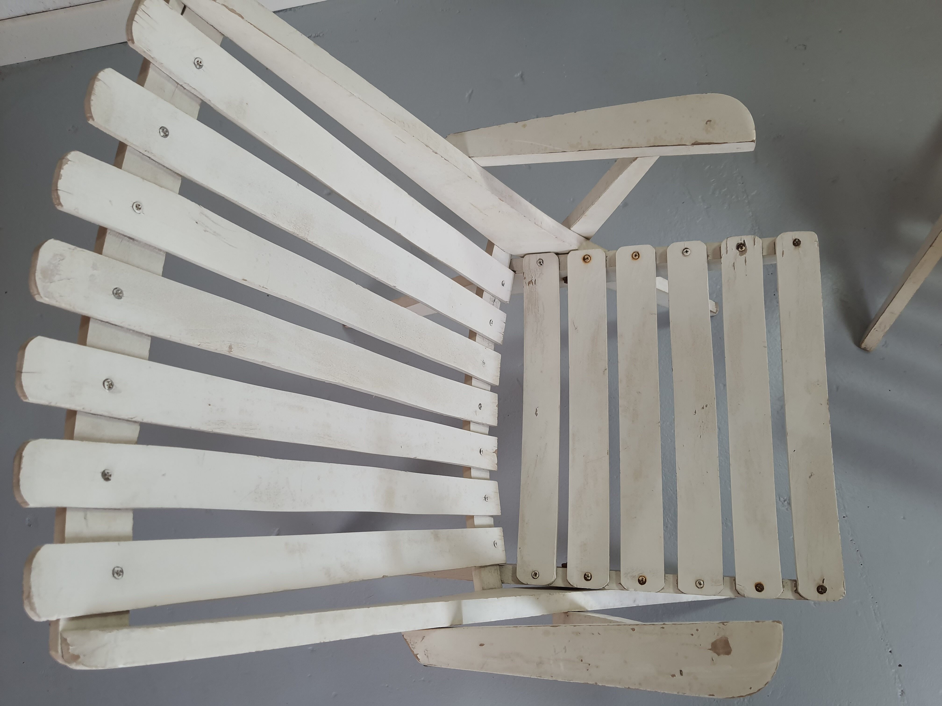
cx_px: 471
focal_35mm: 26
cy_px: 353
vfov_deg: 53.1
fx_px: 708
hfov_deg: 67.3
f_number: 1.7
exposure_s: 1/100
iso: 100
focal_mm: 4.32
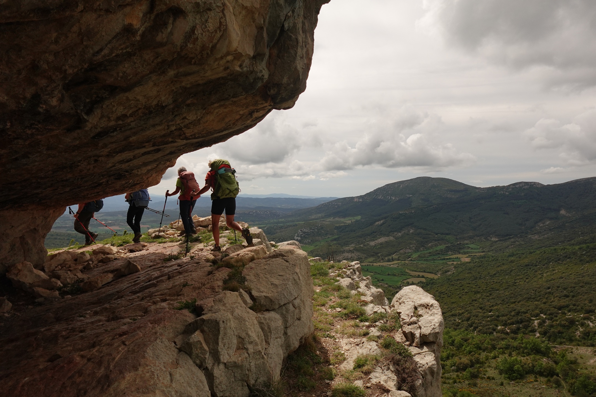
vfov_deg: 61.9
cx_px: 298
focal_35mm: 20
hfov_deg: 84.0
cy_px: 198
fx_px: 331
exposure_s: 1/5000
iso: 125
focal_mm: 7.6
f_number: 2
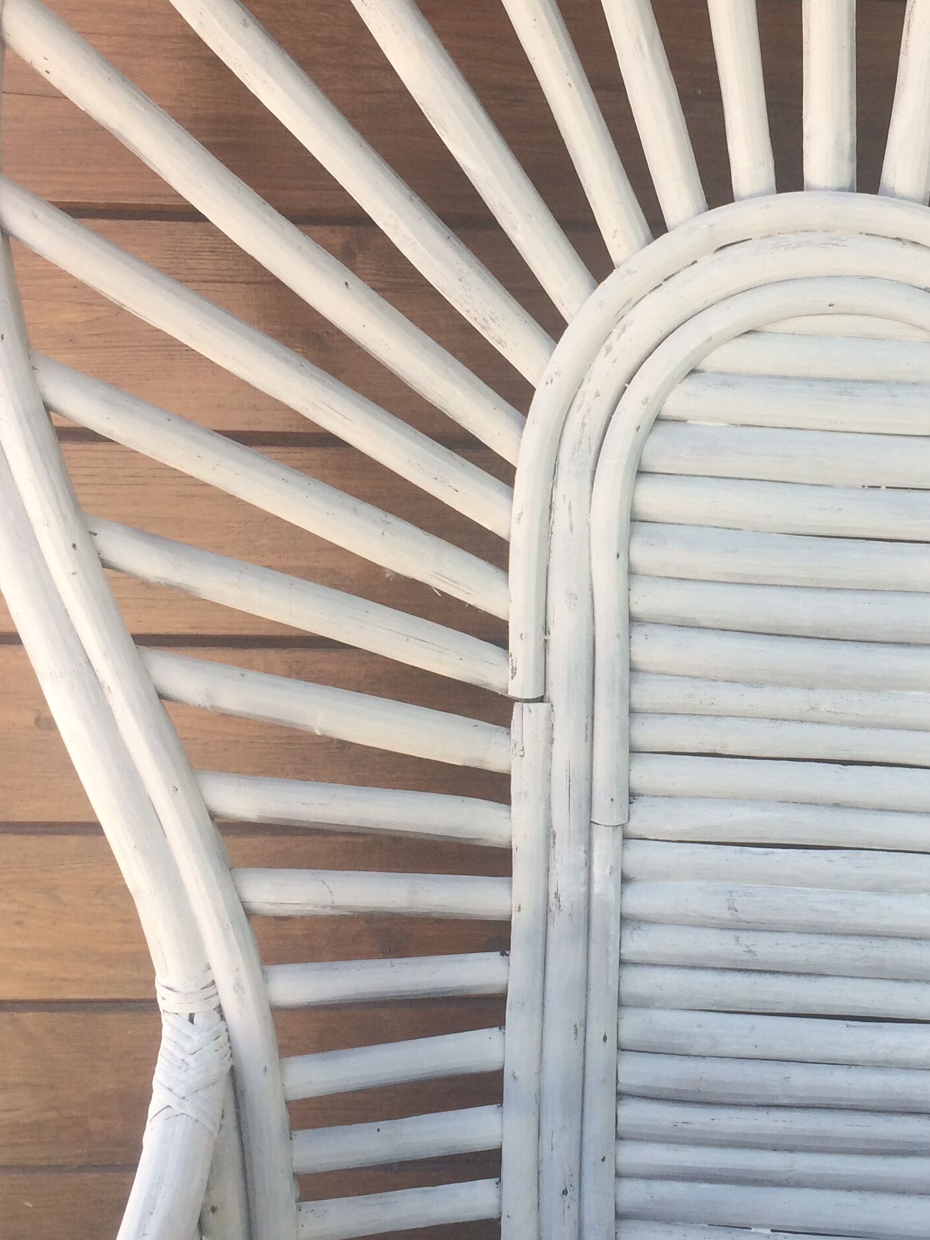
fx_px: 1791
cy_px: 575
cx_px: 751
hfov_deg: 28.5
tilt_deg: -24.4
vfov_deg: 38.2
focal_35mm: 50
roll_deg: -1.4
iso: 32
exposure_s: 1/570
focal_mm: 4.15
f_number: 2.2
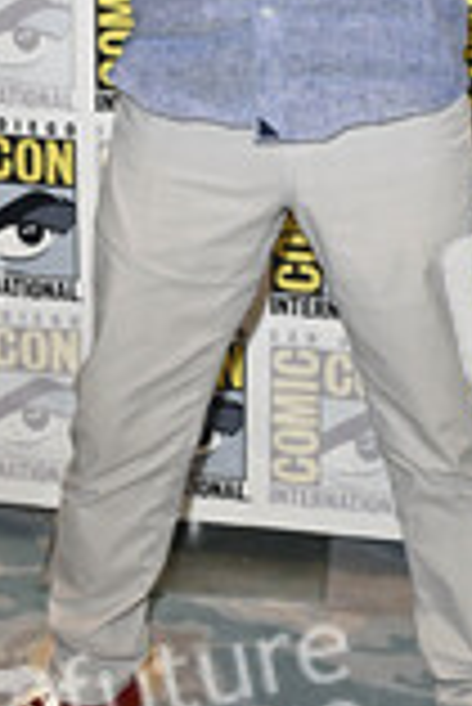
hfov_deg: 11.7
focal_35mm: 117
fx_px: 2296
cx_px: 265
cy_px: 58
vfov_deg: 17.2
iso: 2000
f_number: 6.3
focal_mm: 46
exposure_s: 1/250
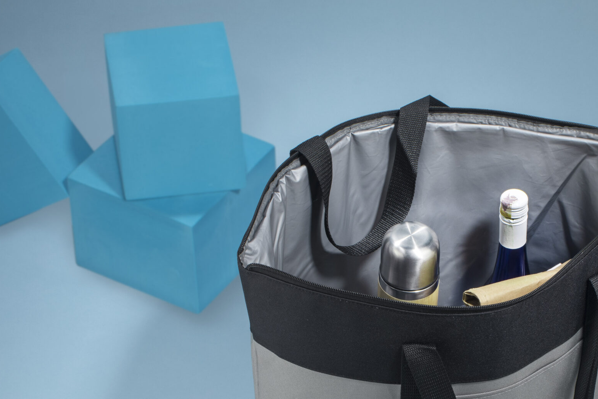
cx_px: 426
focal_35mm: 84
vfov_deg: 16.1
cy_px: 323
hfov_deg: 24.0
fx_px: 1395
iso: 100
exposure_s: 1/125
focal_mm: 34
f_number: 14
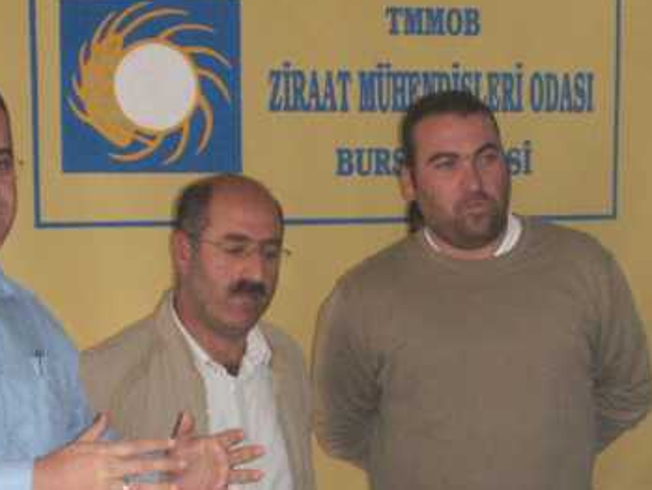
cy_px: 483
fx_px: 1997
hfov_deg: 18.5
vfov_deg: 13.8
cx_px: 460
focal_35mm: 106
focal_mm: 7.7
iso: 160
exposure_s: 1/40
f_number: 3.5
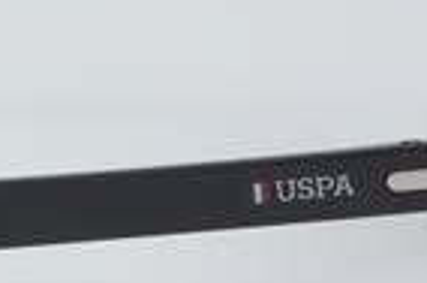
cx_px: -15
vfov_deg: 6.4
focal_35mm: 212
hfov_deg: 9.6
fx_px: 2509
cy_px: 175
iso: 100
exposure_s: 1/3
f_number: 32
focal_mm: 50
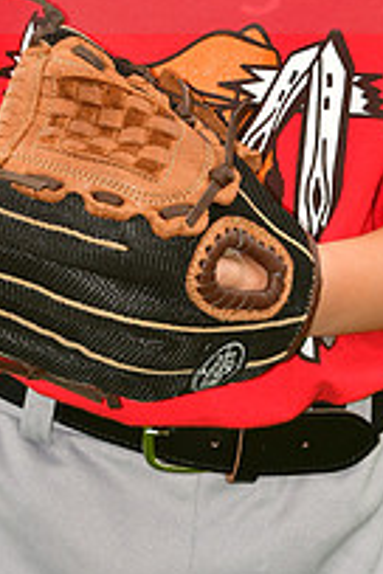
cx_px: 179
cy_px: -56
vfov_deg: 3.6
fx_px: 9198
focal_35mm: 576
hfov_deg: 2.4
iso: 200
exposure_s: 1/500
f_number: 5
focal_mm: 135
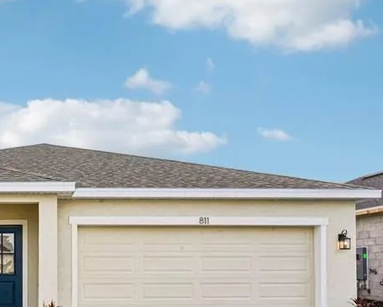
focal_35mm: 38
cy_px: 256
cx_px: 37
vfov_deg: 37.4
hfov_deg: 43.7
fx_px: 431
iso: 160
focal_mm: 18
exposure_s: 1/30
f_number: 20
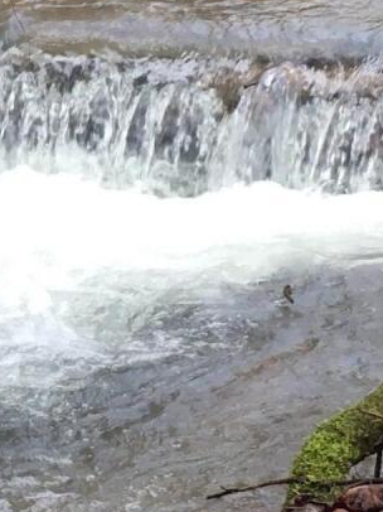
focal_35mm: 143
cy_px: 174
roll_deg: -0.2
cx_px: -97
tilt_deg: -15.5
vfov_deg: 13.8
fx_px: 2112
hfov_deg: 10.2
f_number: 2.2
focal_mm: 4.15
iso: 25
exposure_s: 1/40
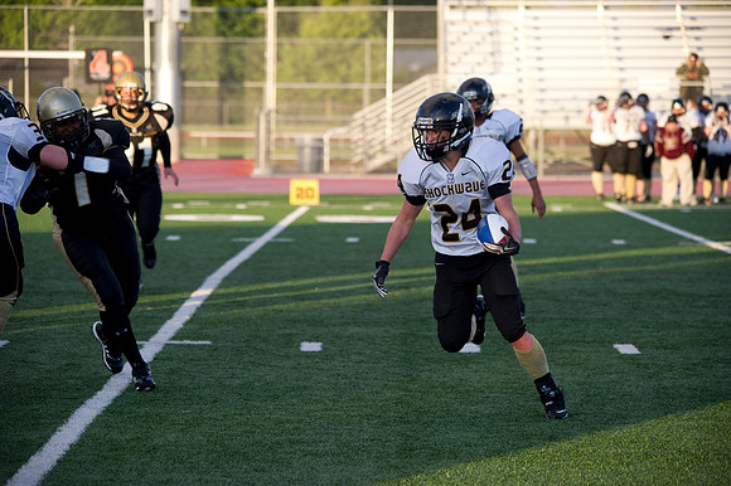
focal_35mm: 190
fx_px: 3856
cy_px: 243
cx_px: 366
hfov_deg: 10.8
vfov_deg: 7.2
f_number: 5.3
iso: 1100
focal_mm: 190
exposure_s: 1/1000
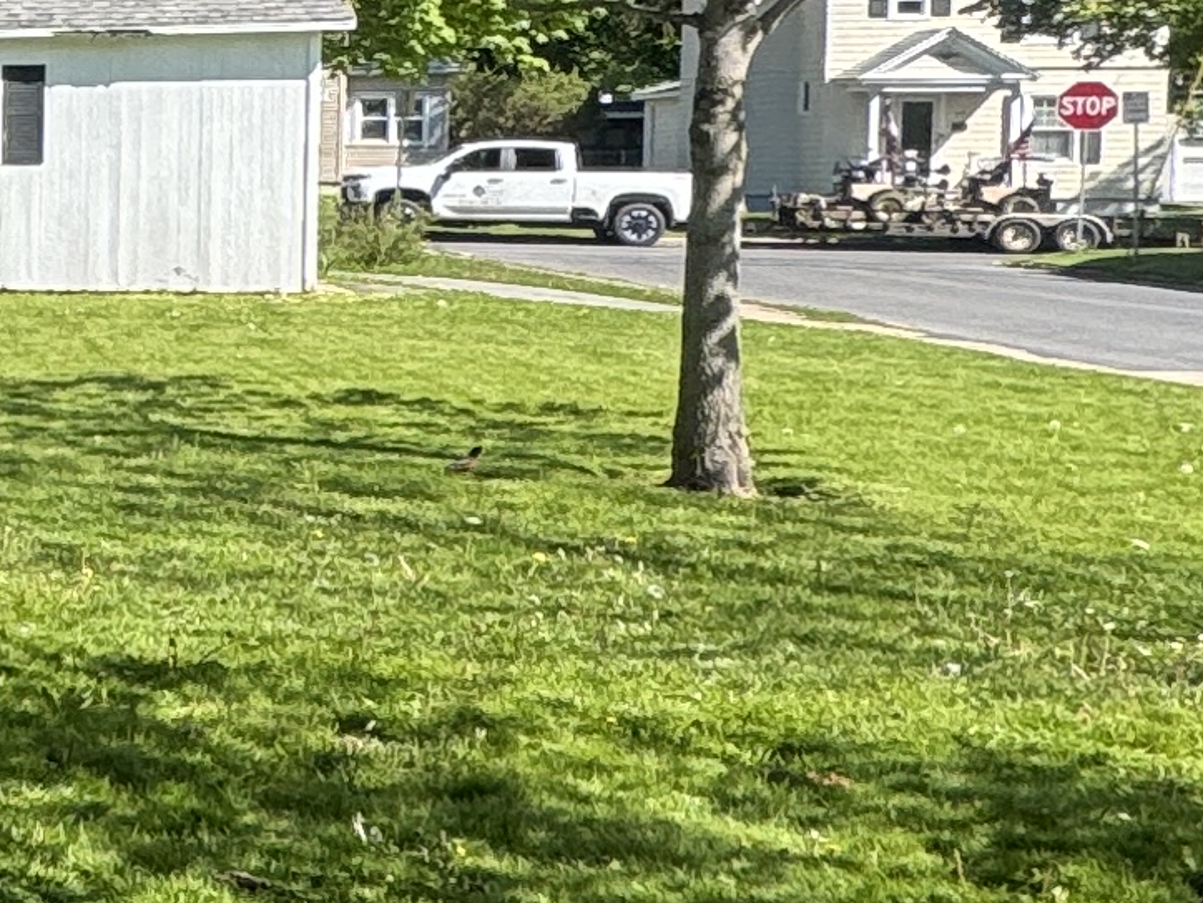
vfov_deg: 18.8
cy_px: 273
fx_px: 2711
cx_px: -1108
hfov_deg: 18.2
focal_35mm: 78
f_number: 2.2
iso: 50
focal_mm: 2.22
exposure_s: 1/921
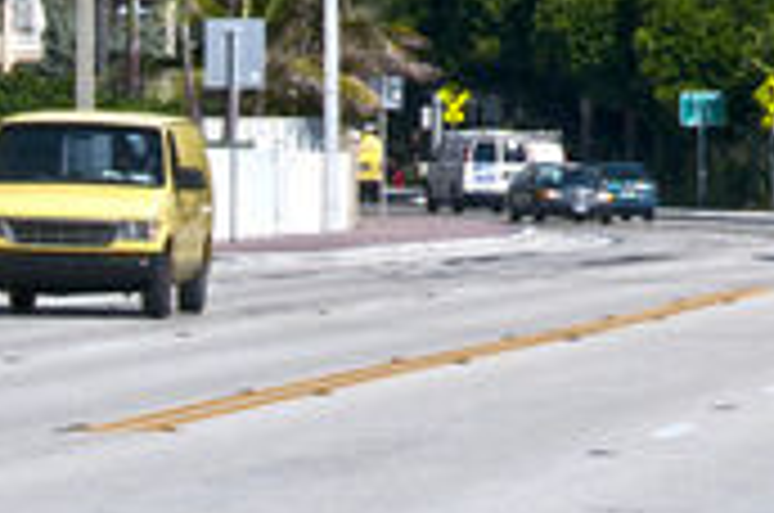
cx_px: 1264
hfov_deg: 4.2
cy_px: -788
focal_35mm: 487
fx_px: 10451
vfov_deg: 2.8
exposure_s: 1/1250
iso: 200
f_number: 8
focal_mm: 62
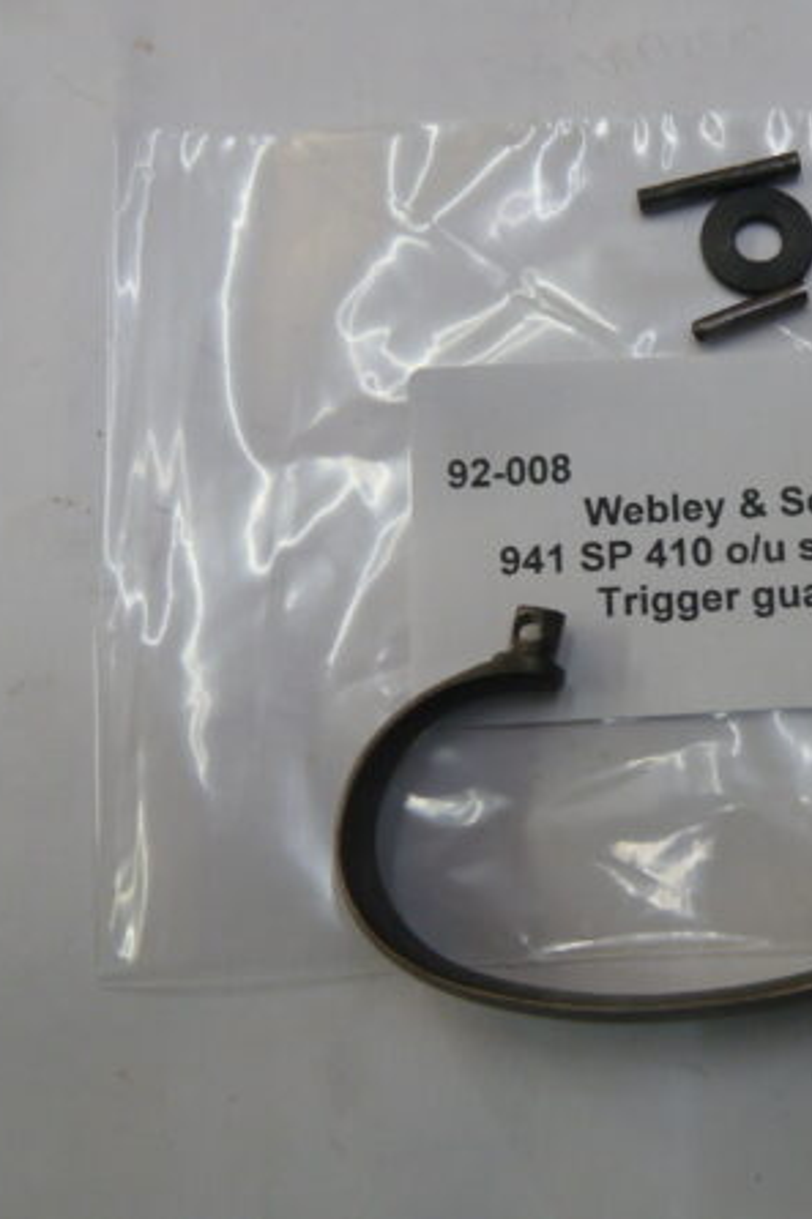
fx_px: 1185
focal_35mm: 35
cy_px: 607
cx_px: 692
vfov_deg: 54.5
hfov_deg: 36.1
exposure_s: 1/30
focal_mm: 4.1
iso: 125
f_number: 3.3
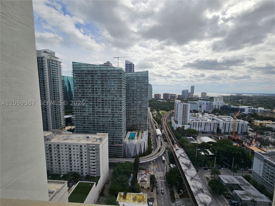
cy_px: 103
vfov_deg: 89.9
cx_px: 138
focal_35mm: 13
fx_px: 103
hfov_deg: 106.2
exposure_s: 1/1819
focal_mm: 2.2
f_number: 2.2
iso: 50
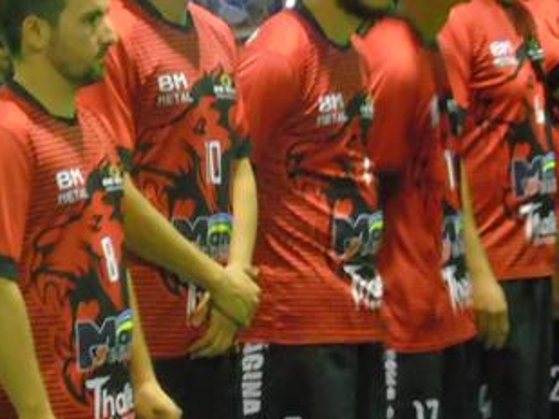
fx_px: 4394
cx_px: 315
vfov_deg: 5.5
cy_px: 287
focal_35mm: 272
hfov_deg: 7.3
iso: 800
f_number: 4.1
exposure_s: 1/6
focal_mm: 15
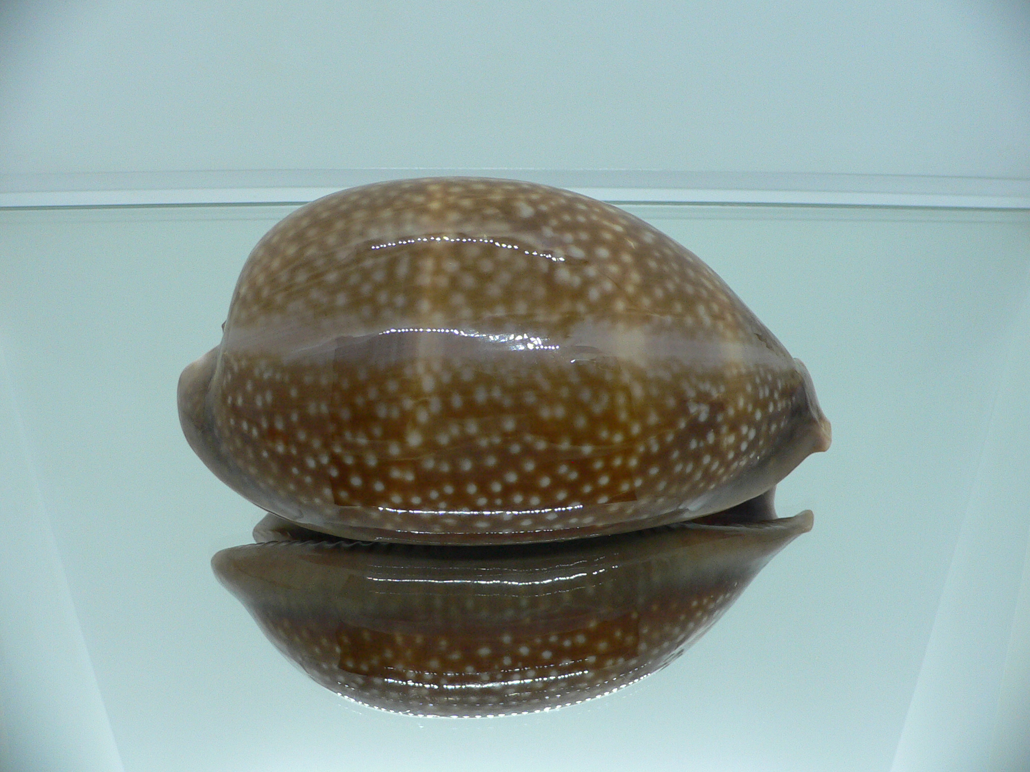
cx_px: 515
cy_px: 386
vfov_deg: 40.7
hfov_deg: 52.6
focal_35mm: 35
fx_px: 1041
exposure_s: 1/60
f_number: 2.8
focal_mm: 4.6
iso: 150
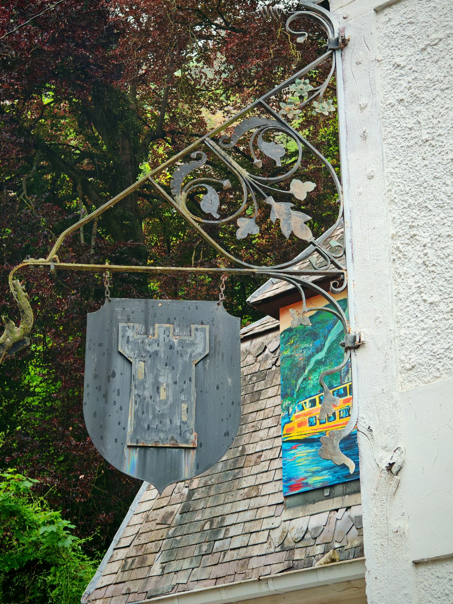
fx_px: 1343
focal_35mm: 77
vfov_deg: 25.3
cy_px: 277
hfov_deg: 19.1
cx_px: 200
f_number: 2.6
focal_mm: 15.38
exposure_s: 1/100
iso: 500
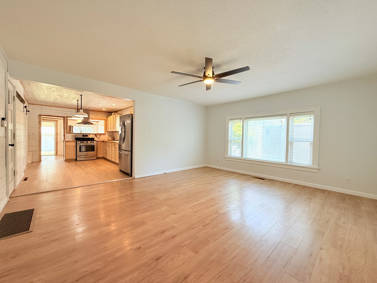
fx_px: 152
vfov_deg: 85.7
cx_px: 188
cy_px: 142
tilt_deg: -0.6
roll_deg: -1.5
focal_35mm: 14
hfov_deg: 102.1
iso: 160
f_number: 2.2
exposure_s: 1/120
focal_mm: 2.22
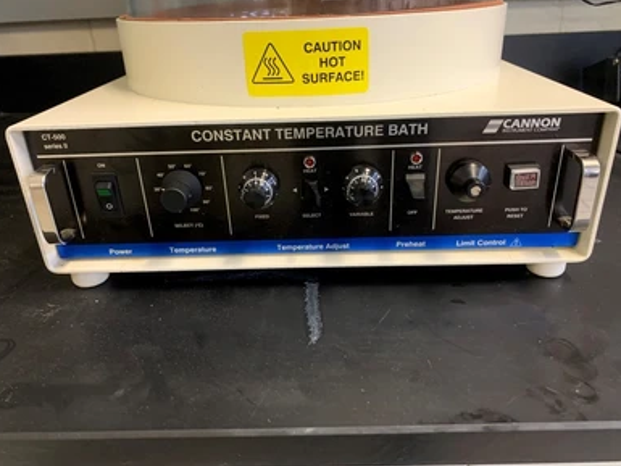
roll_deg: +2.2
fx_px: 485
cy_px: 237
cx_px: 313
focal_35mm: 27
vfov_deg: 51.4
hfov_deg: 65.3
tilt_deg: -26.4
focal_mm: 4.25
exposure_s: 1/40
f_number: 1.8
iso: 400
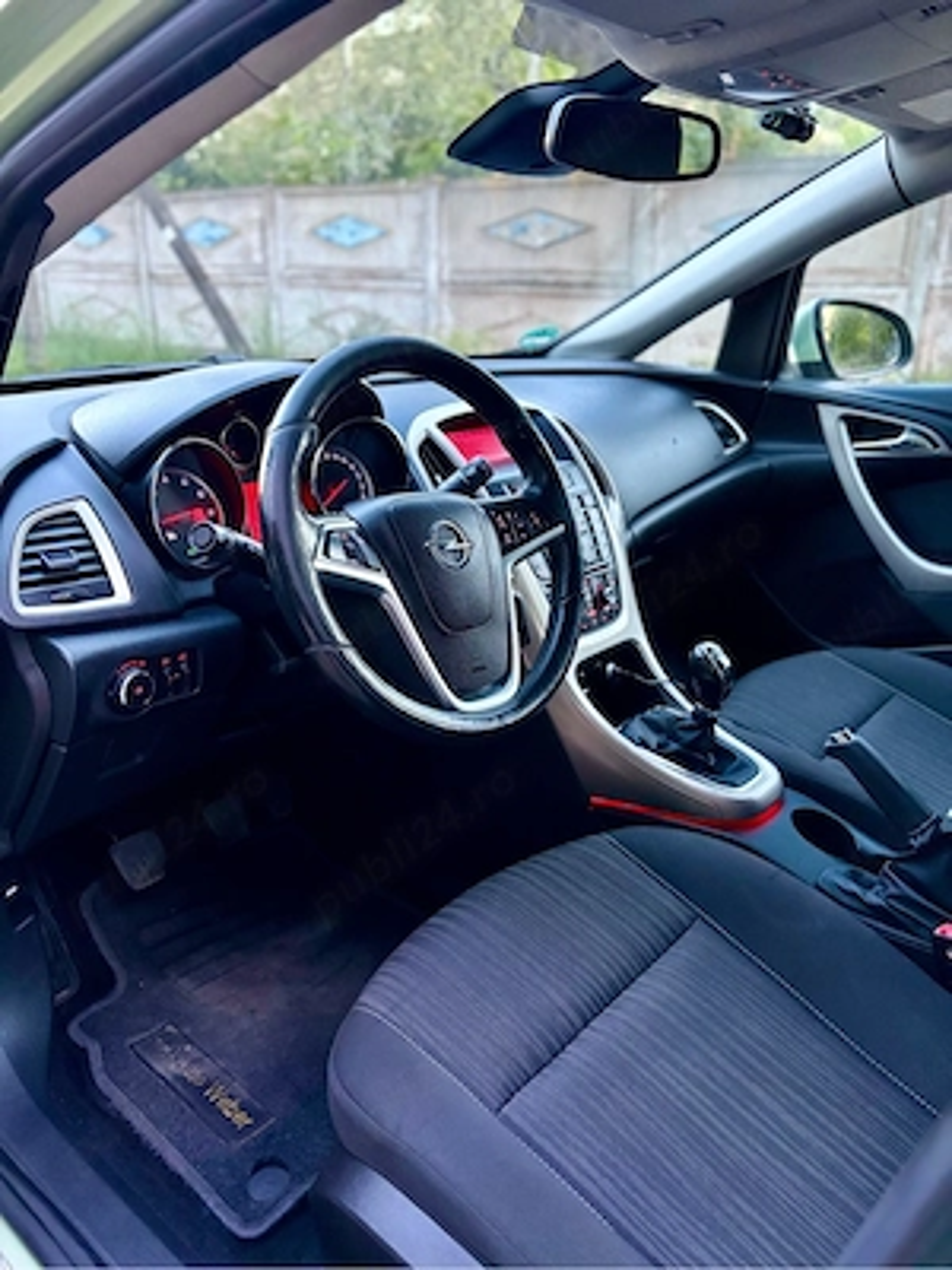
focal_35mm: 26
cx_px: 476
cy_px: 635
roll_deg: +0.2
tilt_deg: -20.3
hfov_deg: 53.1
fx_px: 953
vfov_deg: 67.3
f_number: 1.6
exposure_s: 1/60
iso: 500
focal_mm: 5.96
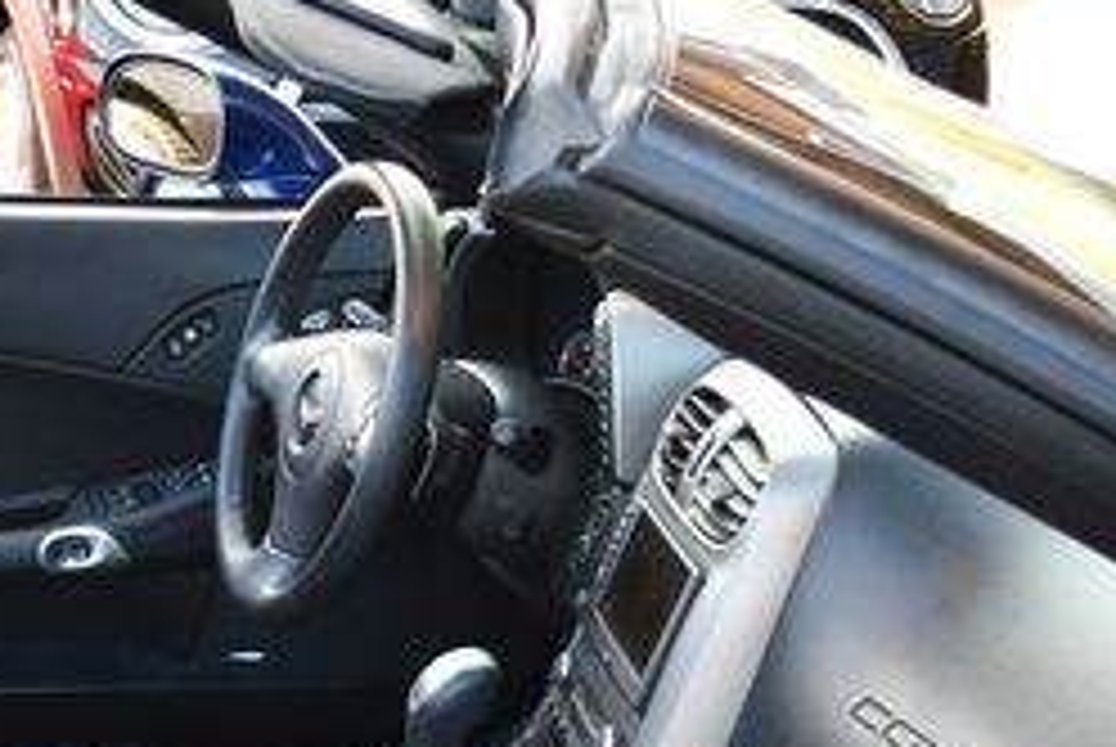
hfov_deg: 21.1
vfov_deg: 14.3
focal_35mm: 93
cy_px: 914
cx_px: -32
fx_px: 2886
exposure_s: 1/250
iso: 450
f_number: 3.5
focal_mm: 18
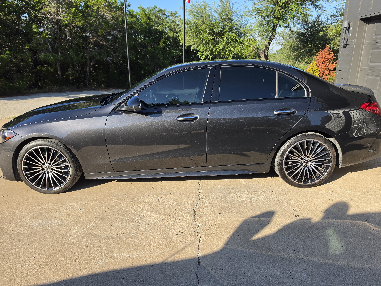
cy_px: 143
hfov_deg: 73.9
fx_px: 253
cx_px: 190
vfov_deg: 58.9
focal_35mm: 23
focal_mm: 6.5
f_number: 1.4
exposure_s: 1/2790
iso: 64
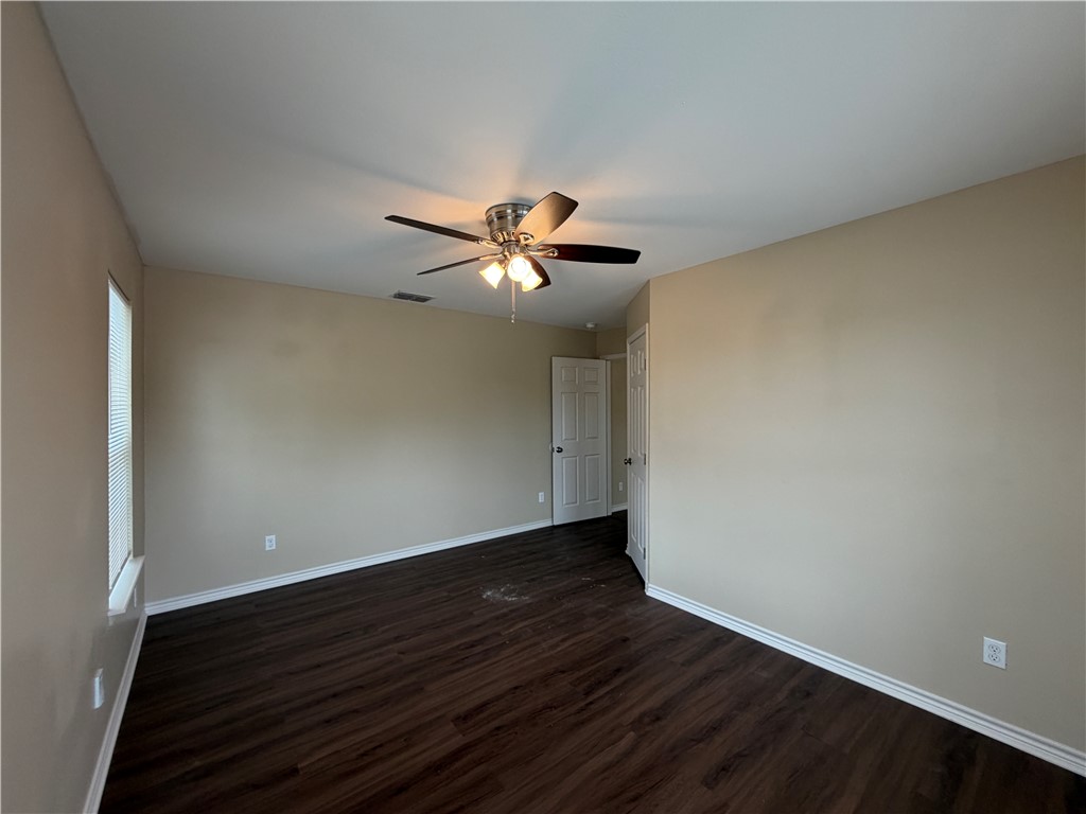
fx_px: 439
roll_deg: -0.1
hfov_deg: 102.1
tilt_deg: -0.1
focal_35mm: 14
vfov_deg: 85.7
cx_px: 543
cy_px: 407
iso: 200
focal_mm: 2.22
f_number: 2.2
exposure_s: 1/121
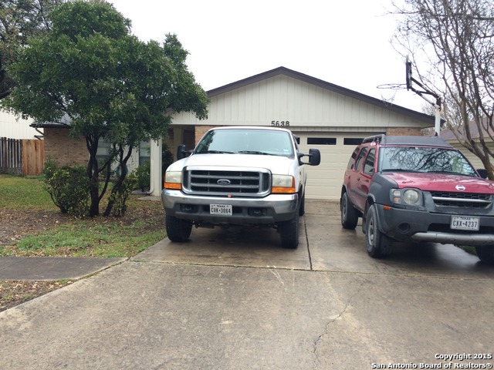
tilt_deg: -5.3
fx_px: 414
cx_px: 247
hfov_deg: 61.7
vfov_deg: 48.2
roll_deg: -1.5
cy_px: 185
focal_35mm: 29
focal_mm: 4.15
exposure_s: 1/562
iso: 32
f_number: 2.2
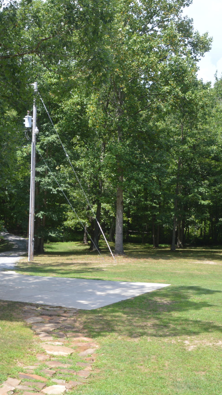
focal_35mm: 48
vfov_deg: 42.9
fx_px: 502
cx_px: 28
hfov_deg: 24.3
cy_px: 212
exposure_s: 1/160
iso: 100
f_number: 7.1
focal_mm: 18
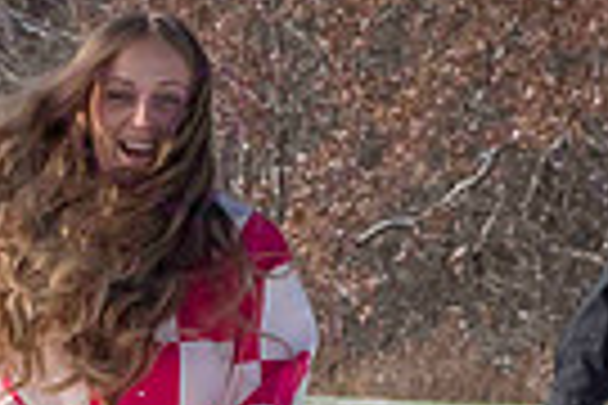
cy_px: 695
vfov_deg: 4.0
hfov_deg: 6.0
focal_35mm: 343
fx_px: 5792
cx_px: 176
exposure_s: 1/1000
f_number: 14
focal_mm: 80
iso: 640
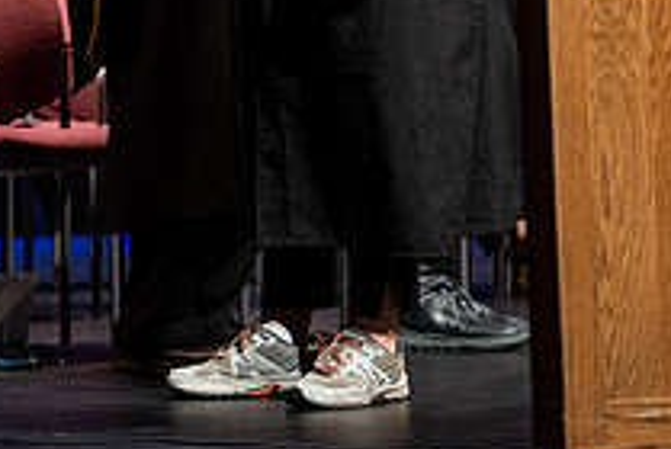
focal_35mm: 194
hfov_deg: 10.6
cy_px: -123
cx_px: 138
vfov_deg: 7.0
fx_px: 3621
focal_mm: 70
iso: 640
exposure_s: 1/250
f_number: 2.8
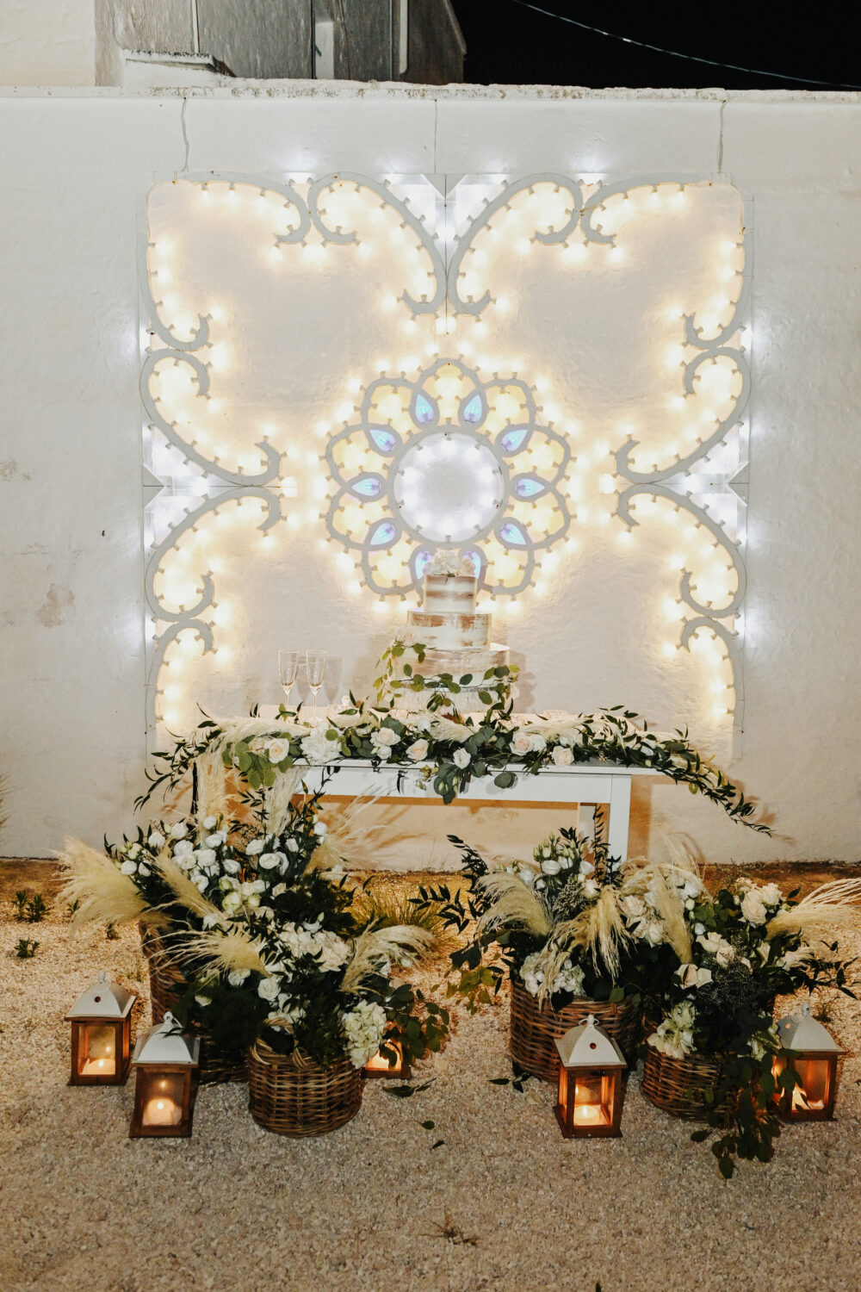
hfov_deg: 38.9
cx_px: 430
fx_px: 1220
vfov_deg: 55.8
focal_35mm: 34
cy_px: 646
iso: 5000
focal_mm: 34
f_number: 5
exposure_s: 1/250
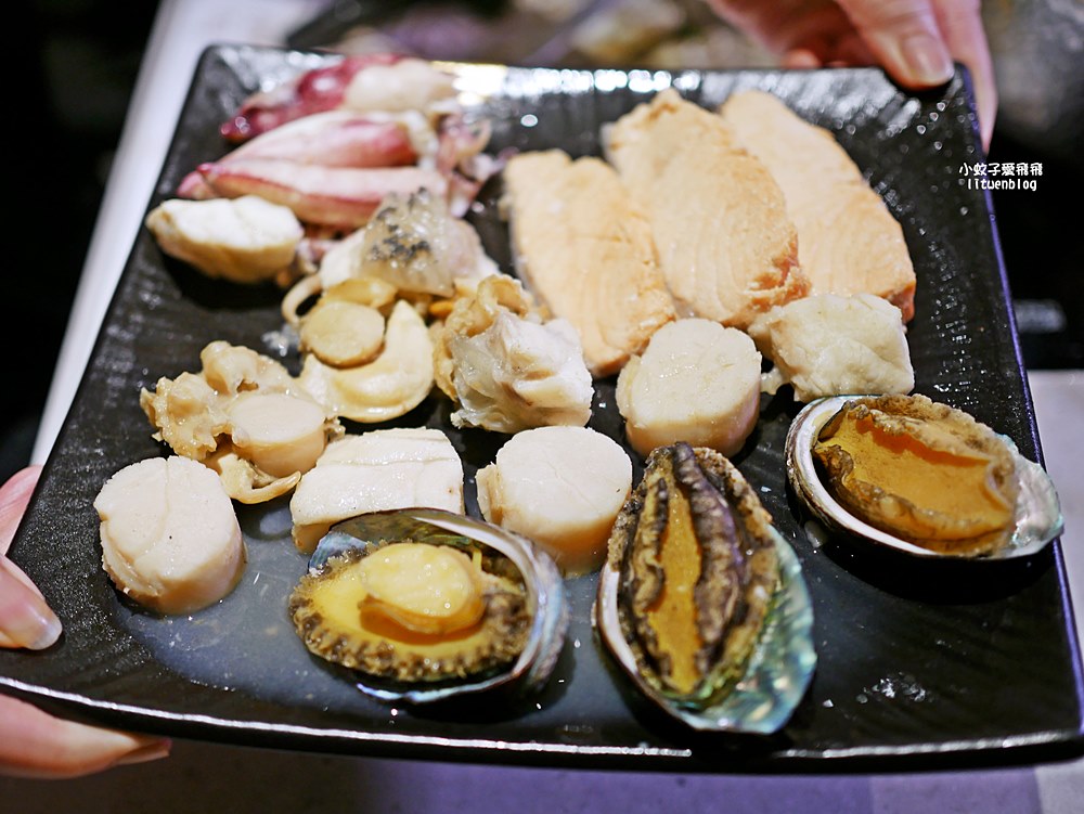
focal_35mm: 50
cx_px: 542
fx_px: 1567
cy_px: 407
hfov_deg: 38.2
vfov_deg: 29.1
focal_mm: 25
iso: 200
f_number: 1.8
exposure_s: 1/160
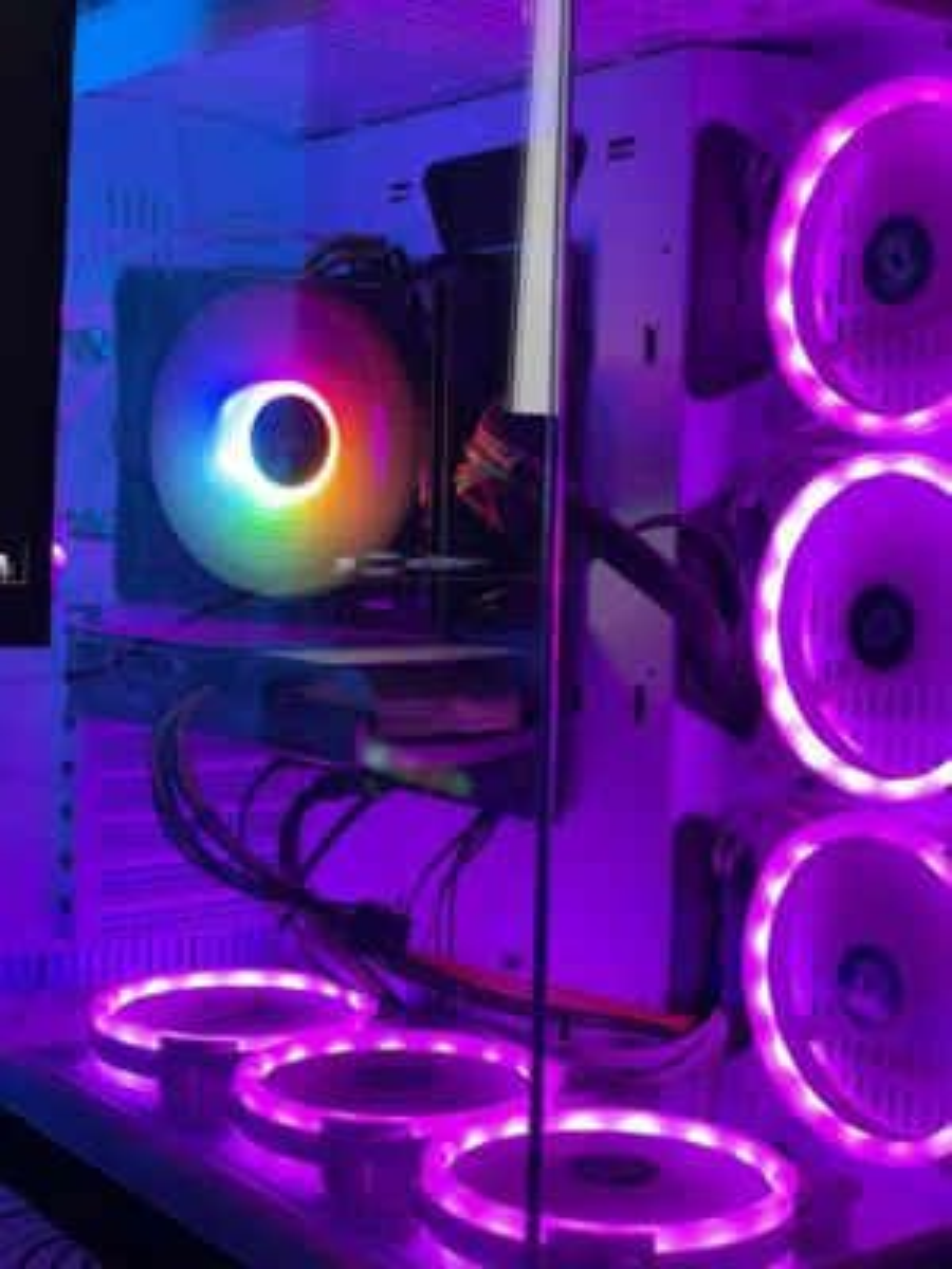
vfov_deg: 36.8
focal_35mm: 52
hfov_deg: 28.0
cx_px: 476
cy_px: 634
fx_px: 1907
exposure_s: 1/60
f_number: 2
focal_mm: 6
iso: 320
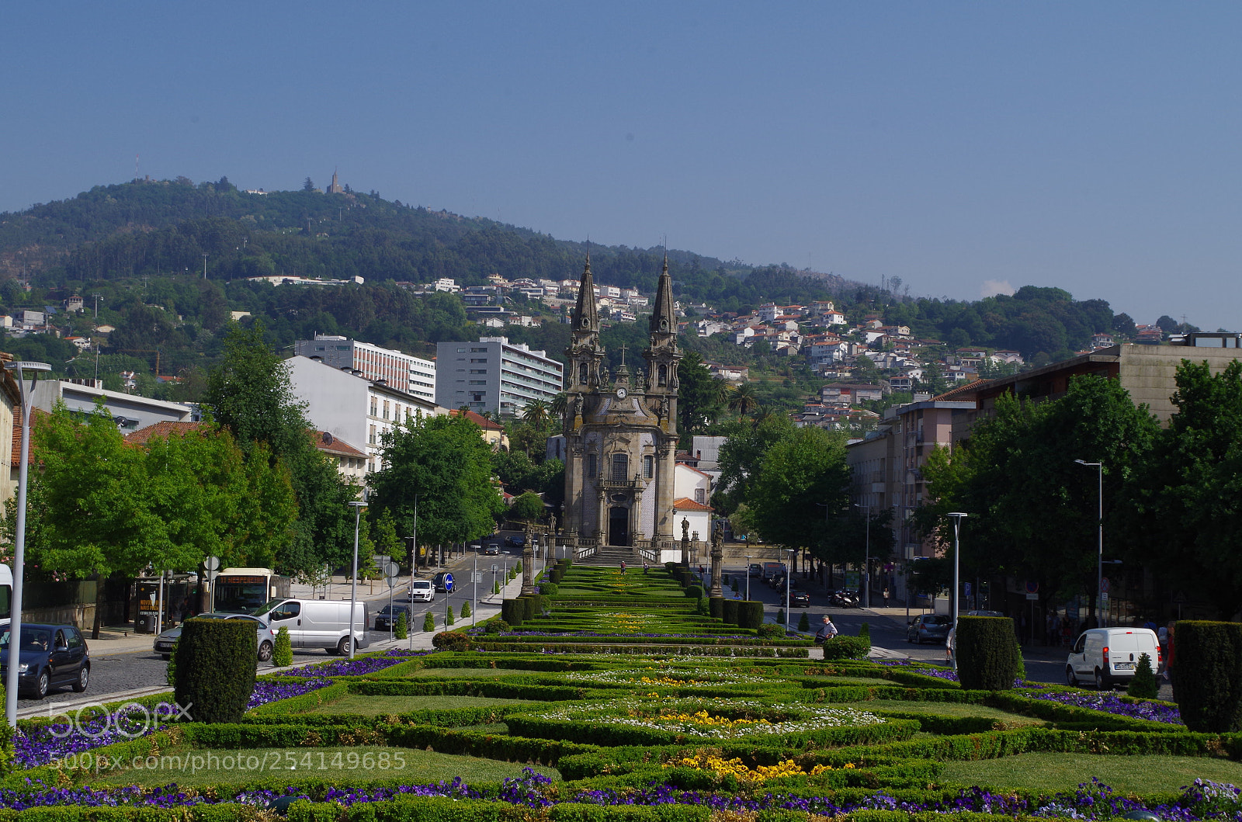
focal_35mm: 49
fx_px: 1687
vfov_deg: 27.4
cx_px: 621
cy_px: 411
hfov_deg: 40.4
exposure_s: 1/250
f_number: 14
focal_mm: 32.5
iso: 200
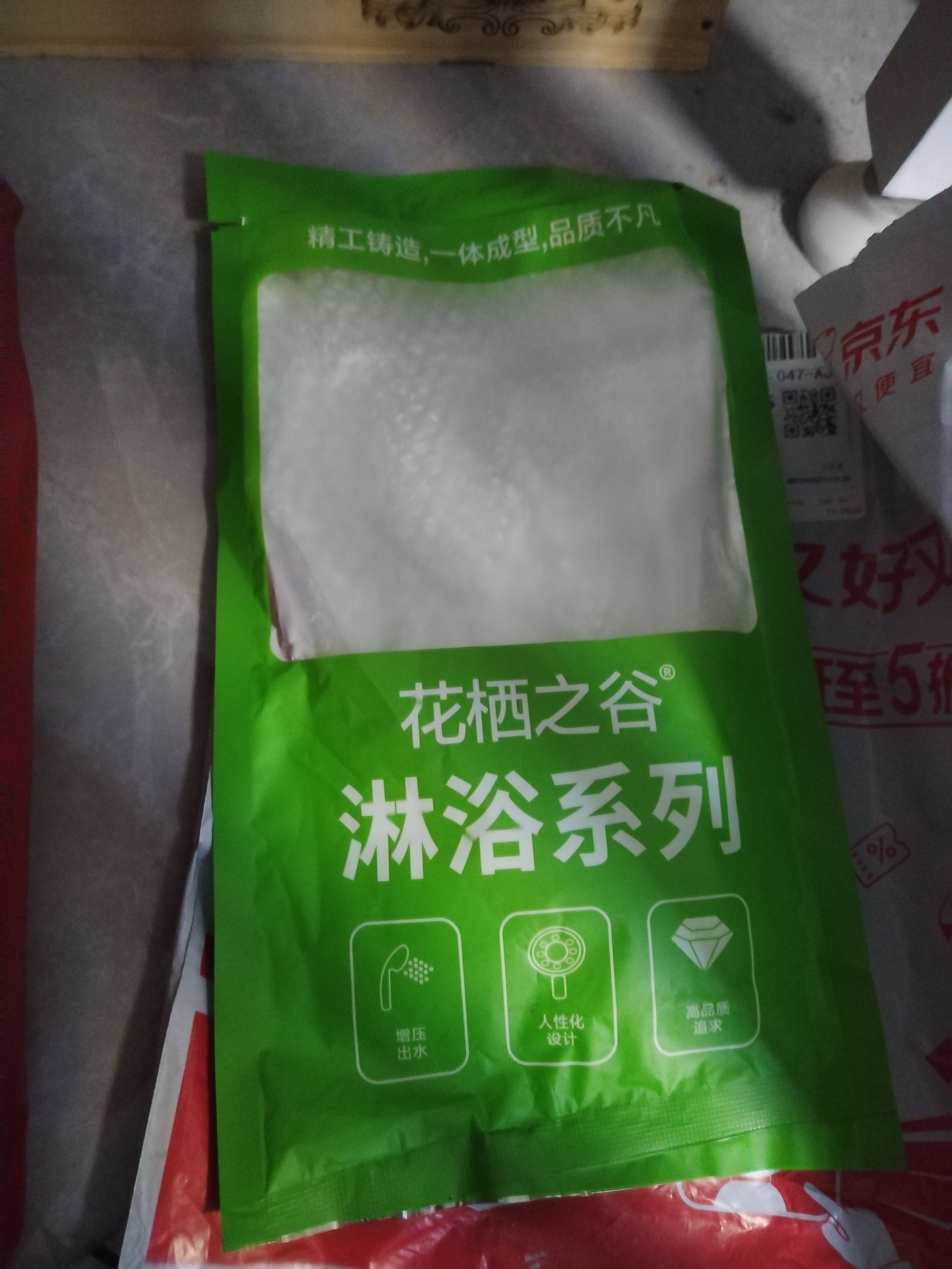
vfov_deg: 67.3
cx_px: 476
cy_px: 634
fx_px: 953
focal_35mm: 26
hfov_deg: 53.1
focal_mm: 4.75
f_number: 1.8
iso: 3077
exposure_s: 1/16.7
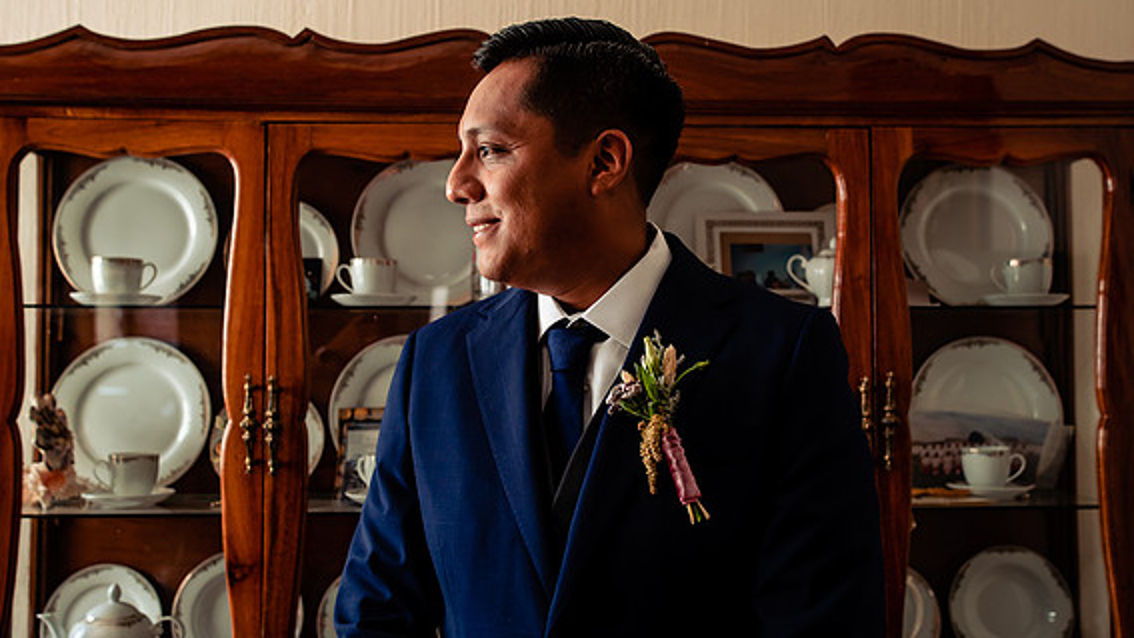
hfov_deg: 50.5
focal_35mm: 40
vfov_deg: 29.7
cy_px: 304
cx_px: 567
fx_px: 1203
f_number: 4.5
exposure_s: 1/60
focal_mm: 35
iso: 400
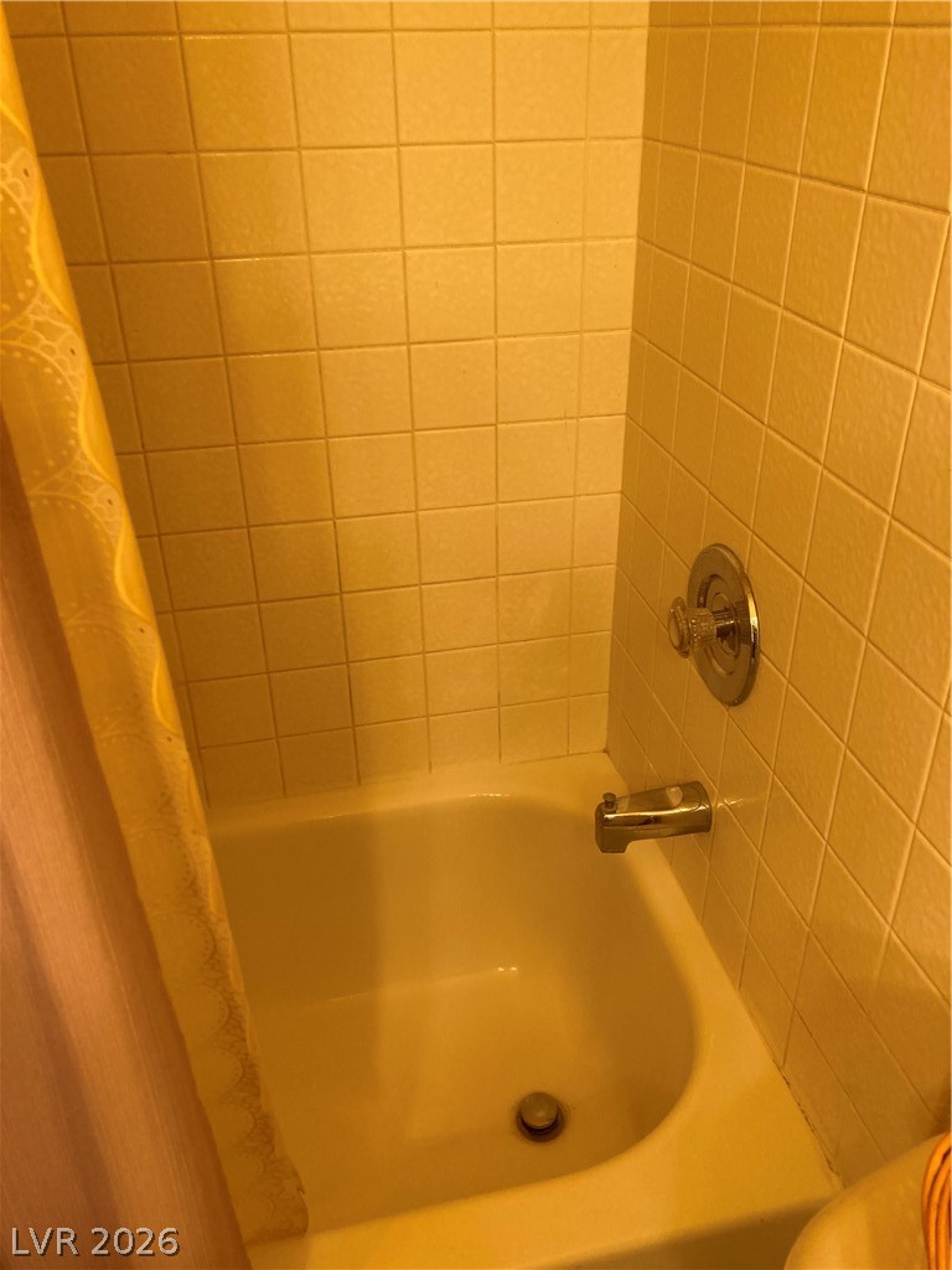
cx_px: 476
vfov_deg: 63.4
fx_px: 1027
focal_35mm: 28
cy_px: 635
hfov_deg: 49.7
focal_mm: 3.99
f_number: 1.8
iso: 64
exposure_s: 1/60
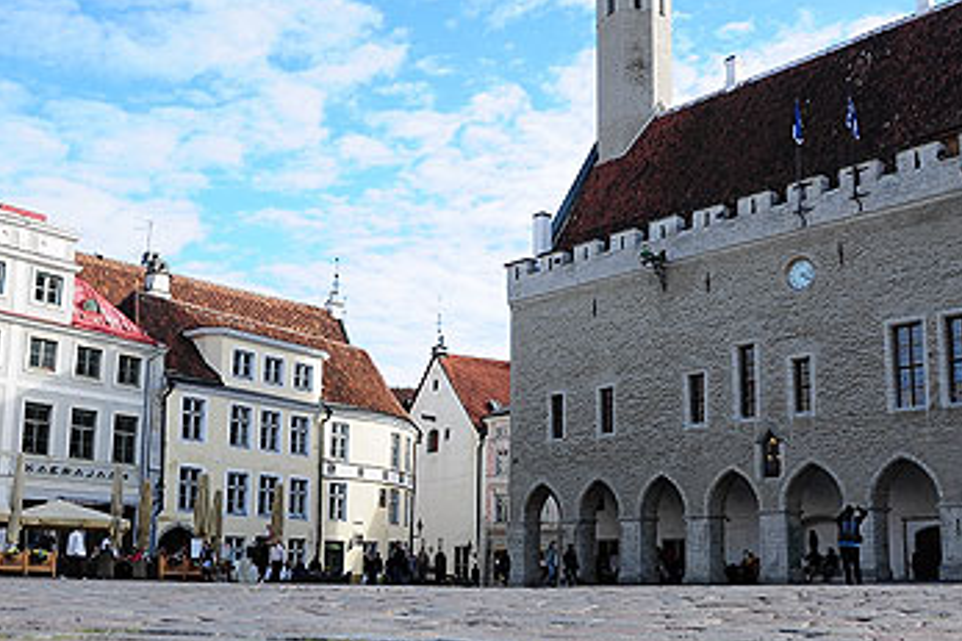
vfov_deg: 37.6
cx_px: 463
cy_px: 404
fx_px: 935
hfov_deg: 54.4
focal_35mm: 35
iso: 200
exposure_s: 1/250
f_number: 8
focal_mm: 18
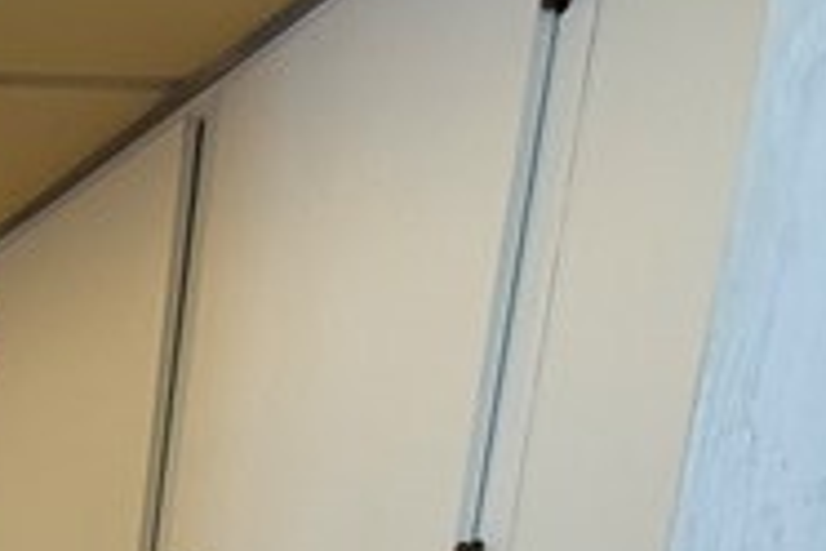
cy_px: 1360
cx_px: -777
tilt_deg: -13.0
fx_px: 1835
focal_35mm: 80
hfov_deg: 18.2
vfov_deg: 12.7
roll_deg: -1.1
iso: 125
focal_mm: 2.22
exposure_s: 1/120
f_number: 2.2
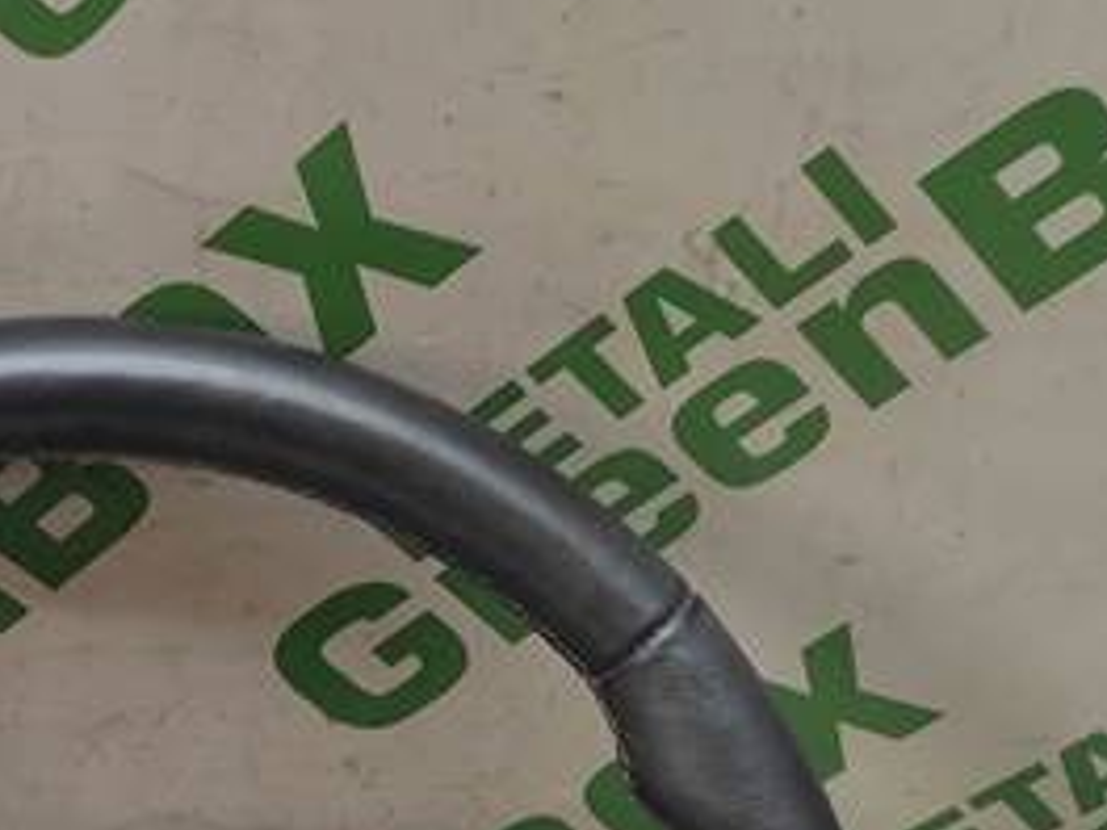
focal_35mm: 81
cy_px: 1090
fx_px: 2590
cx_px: 42
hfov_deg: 23.3
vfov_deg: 17.1
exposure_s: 1/50
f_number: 1.79
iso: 145
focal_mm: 4.74
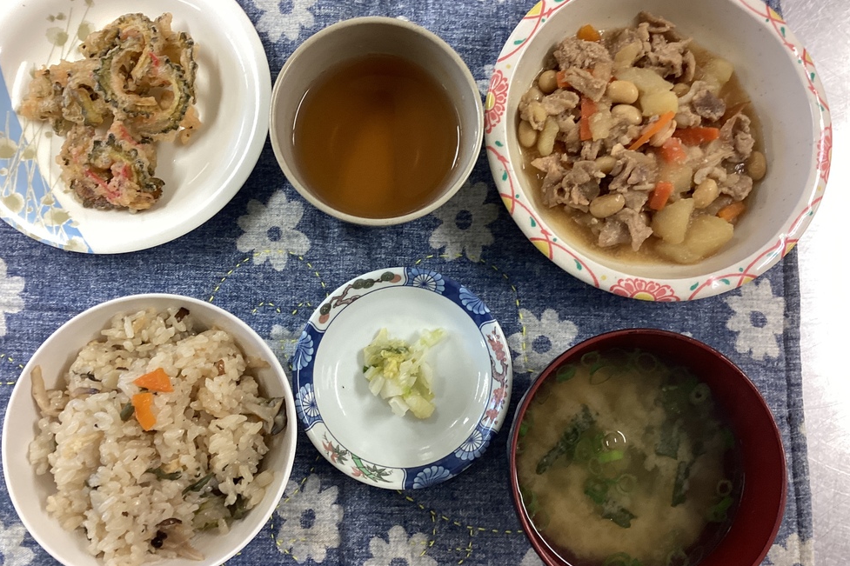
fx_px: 779
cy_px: 284
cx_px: 418
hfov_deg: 57.2
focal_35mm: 33
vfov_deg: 40.0
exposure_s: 1/50
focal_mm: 3.3
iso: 100
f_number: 2.4
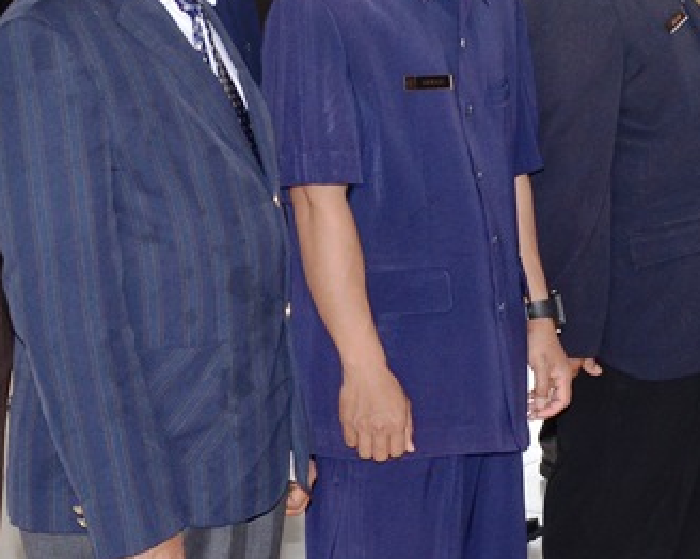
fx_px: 2453
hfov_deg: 16.2
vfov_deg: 12.9
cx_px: 373
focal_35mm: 118
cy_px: 45
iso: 1000
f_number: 8
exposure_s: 1/100
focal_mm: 27
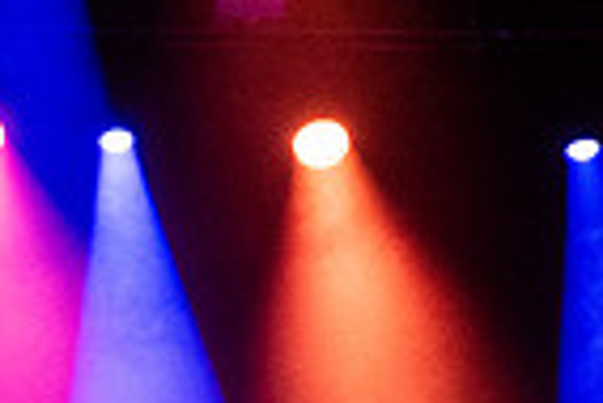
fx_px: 5399
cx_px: -186
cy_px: 706
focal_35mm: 322
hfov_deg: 6.3
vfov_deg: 4.2
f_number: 3.2
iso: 2500
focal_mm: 70
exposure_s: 1/250
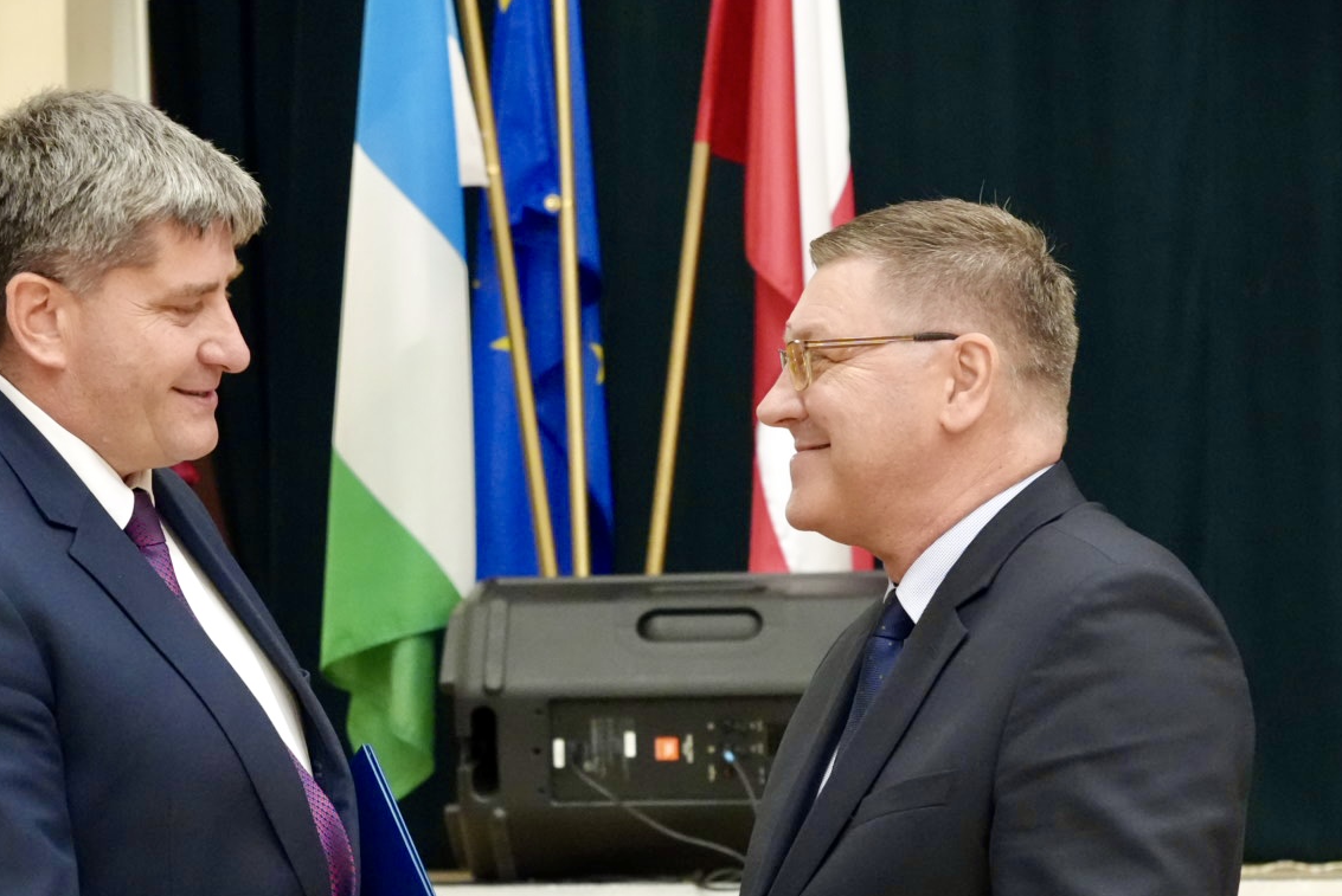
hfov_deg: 19.1
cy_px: 634
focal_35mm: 107
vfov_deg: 12.8
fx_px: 3991
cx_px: 553
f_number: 4
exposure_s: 1/160
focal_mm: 50
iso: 5000
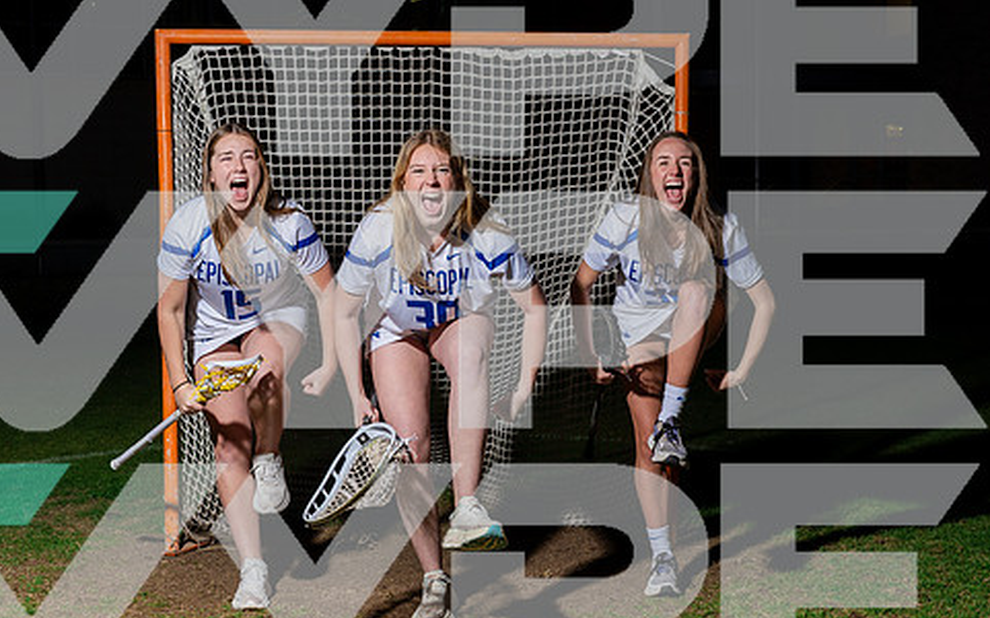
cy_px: 317
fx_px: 1510
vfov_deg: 23.1
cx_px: 408
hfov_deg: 36.2
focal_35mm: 56
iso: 250
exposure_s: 1/250
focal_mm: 35
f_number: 8
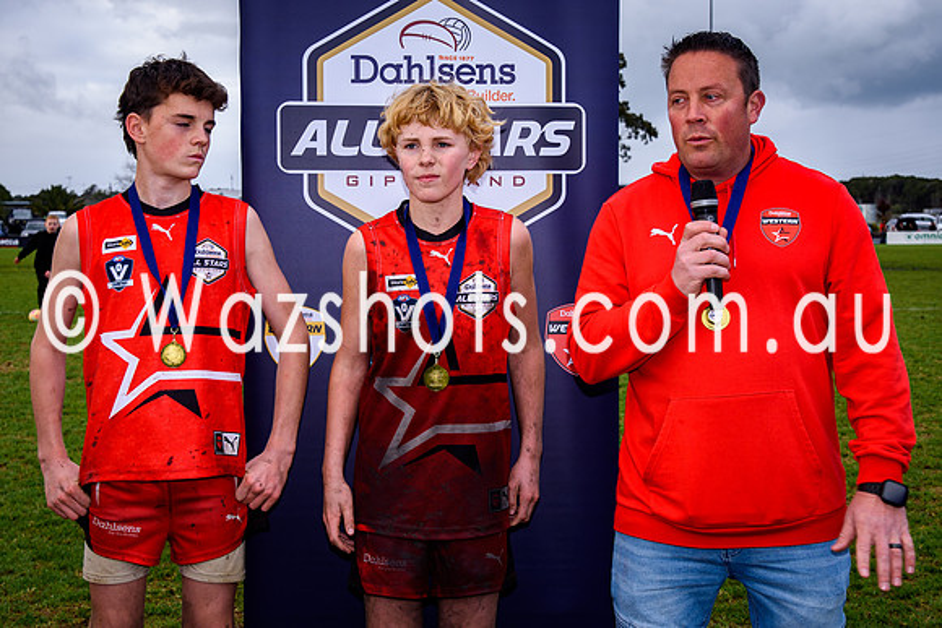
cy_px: 289
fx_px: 1586
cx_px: 453
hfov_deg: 33.1
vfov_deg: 22.4
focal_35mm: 61
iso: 125
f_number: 5.6
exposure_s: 1/160
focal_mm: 32
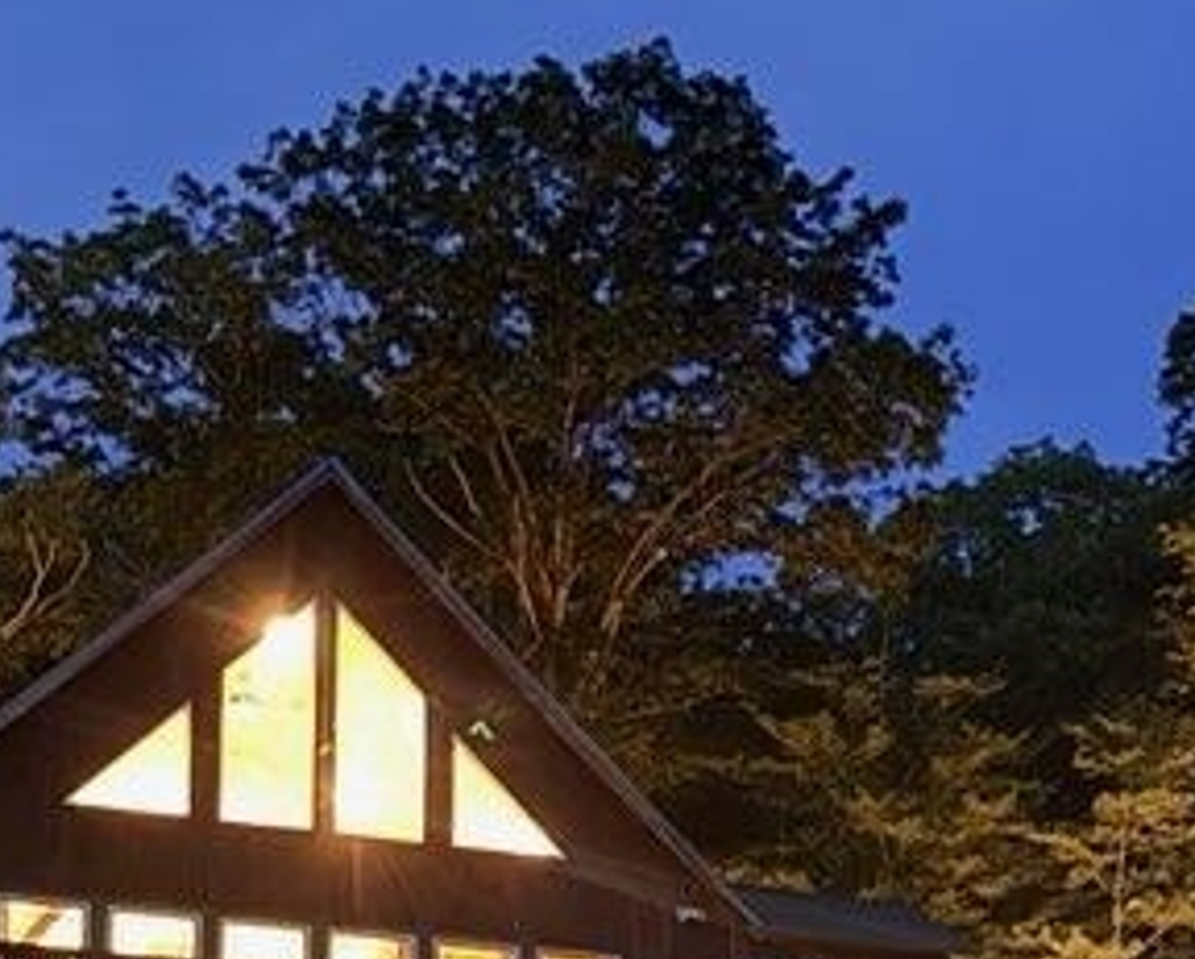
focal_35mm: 104
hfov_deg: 18.4
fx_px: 3682
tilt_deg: +13.7
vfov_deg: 14.5
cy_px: 1054
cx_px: 809
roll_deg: +0.6
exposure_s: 1/5
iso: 3200
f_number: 1.78
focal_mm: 6.76
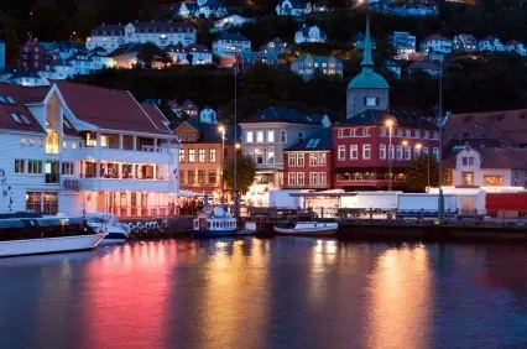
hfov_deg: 28.1
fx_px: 1052
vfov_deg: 18.8
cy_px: 174
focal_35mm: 72
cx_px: 264
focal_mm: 48
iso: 200
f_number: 7.1
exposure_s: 2
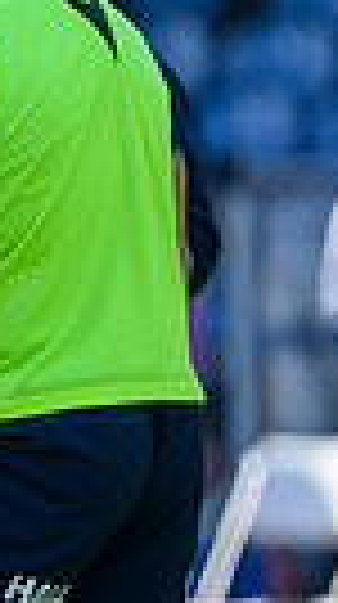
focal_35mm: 2870
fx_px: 45902
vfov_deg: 0.8
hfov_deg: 0.4
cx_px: -1418
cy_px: 150
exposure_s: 1/2000
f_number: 3.5
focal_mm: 400
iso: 500
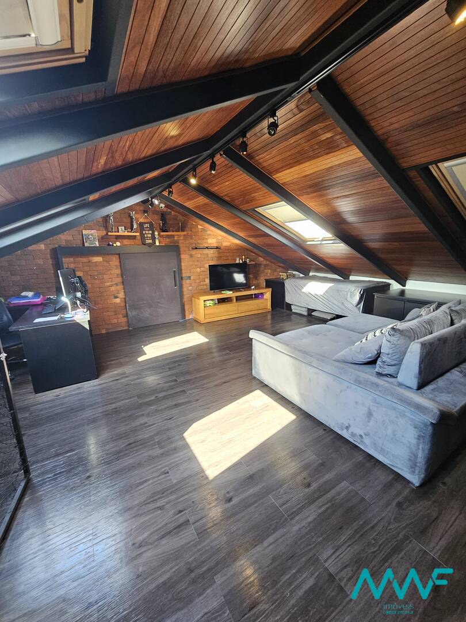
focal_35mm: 13
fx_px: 233
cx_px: 233
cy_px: 311
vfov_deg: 106.2
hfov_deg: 89.9
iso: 320
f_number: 2.2
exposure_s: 1/40
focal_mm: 2.2
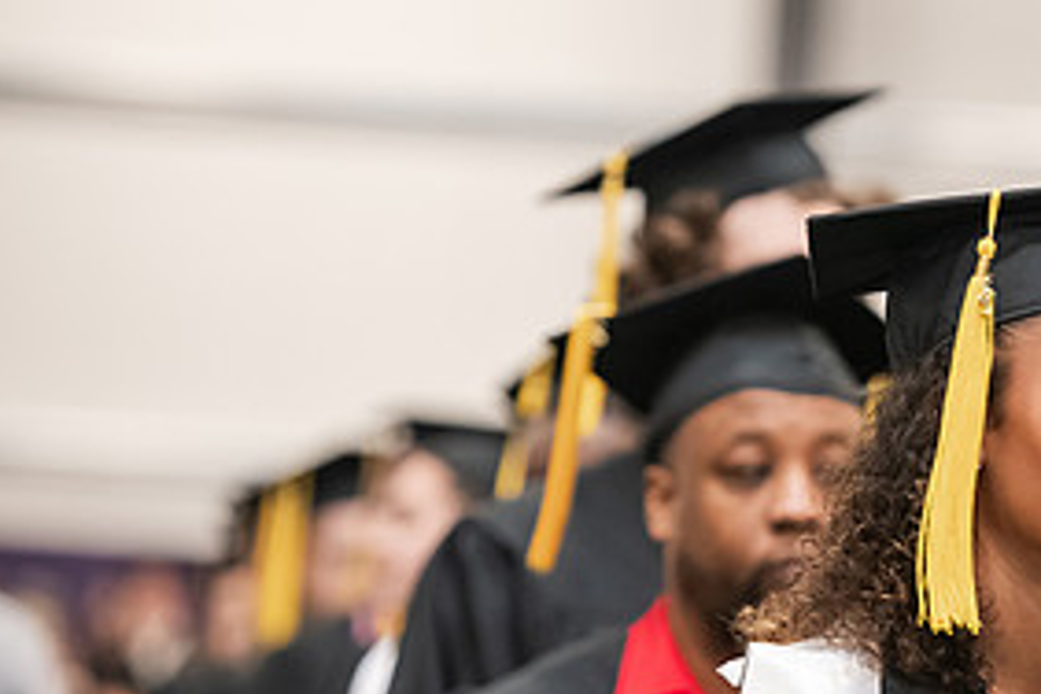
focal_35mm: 308
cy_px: 530
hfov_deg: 6.7
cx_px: 1034
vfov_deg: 4.5
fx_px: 8906
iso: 2500
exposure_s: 1/200
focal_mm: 150
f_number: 3.2
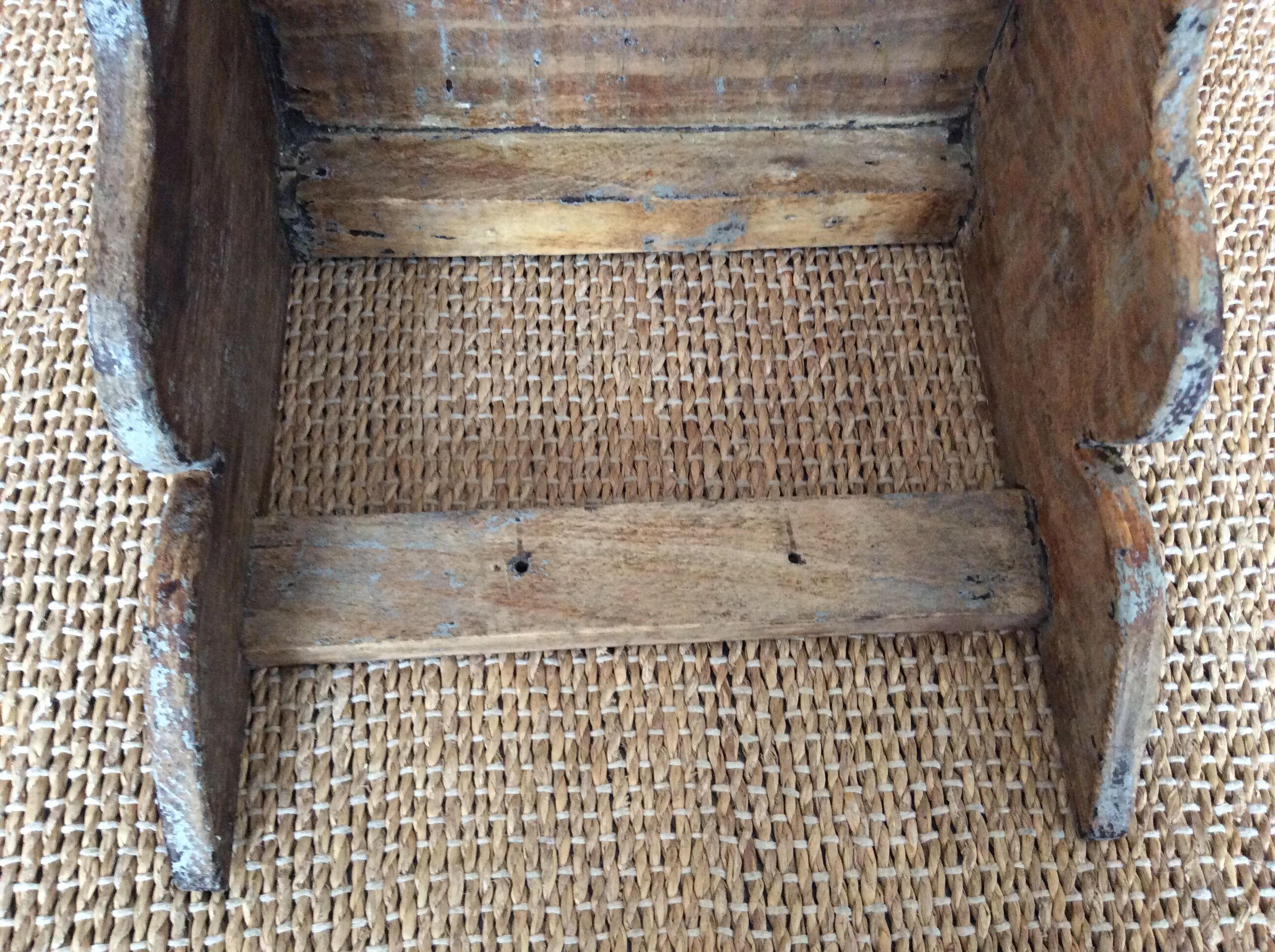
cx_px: 638
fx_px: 1177
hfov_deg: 56.9
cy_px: 476
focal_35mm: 32
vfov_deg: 44.1
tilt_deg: -62.3
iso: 250
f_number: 2.4
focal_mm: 3.3
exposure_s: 1/25
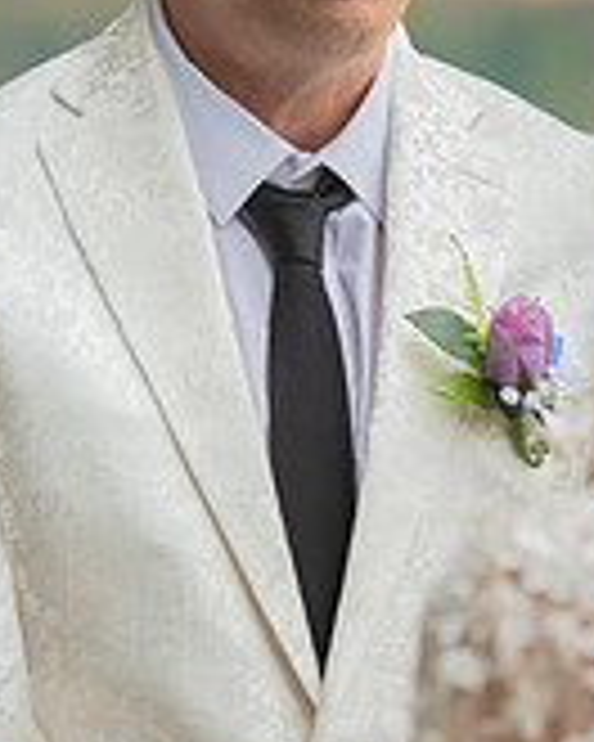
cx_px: 400
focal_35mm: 312
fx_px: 6856
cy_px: 229
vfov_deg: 6.2
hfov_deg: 5.0
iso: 160
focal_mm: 122
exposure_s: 1/200
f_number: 5
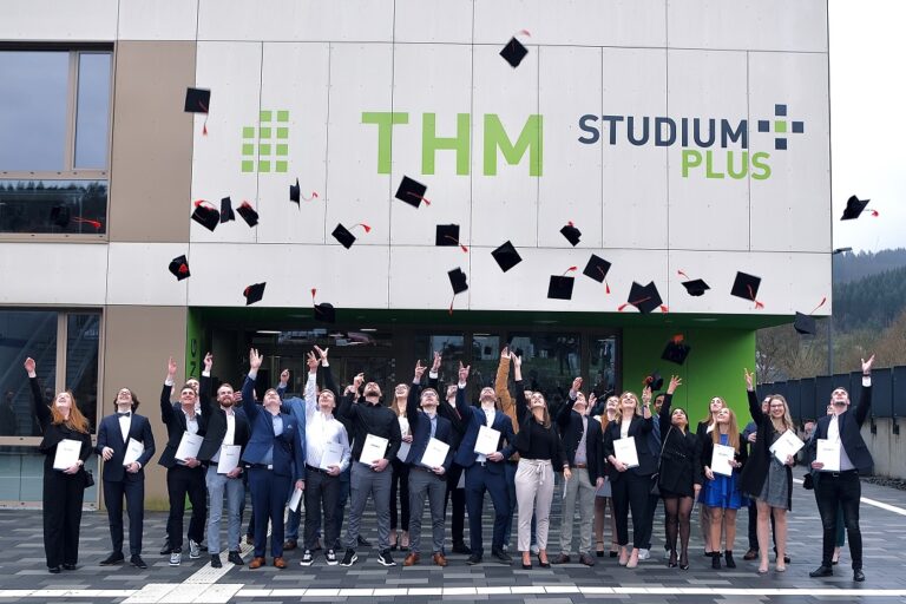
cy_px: 302
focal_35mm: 35
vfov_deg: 37.9
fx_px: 881
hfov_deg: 54.4
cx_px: 453
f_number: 3.6
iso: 160
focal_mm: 23
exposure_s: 1/170
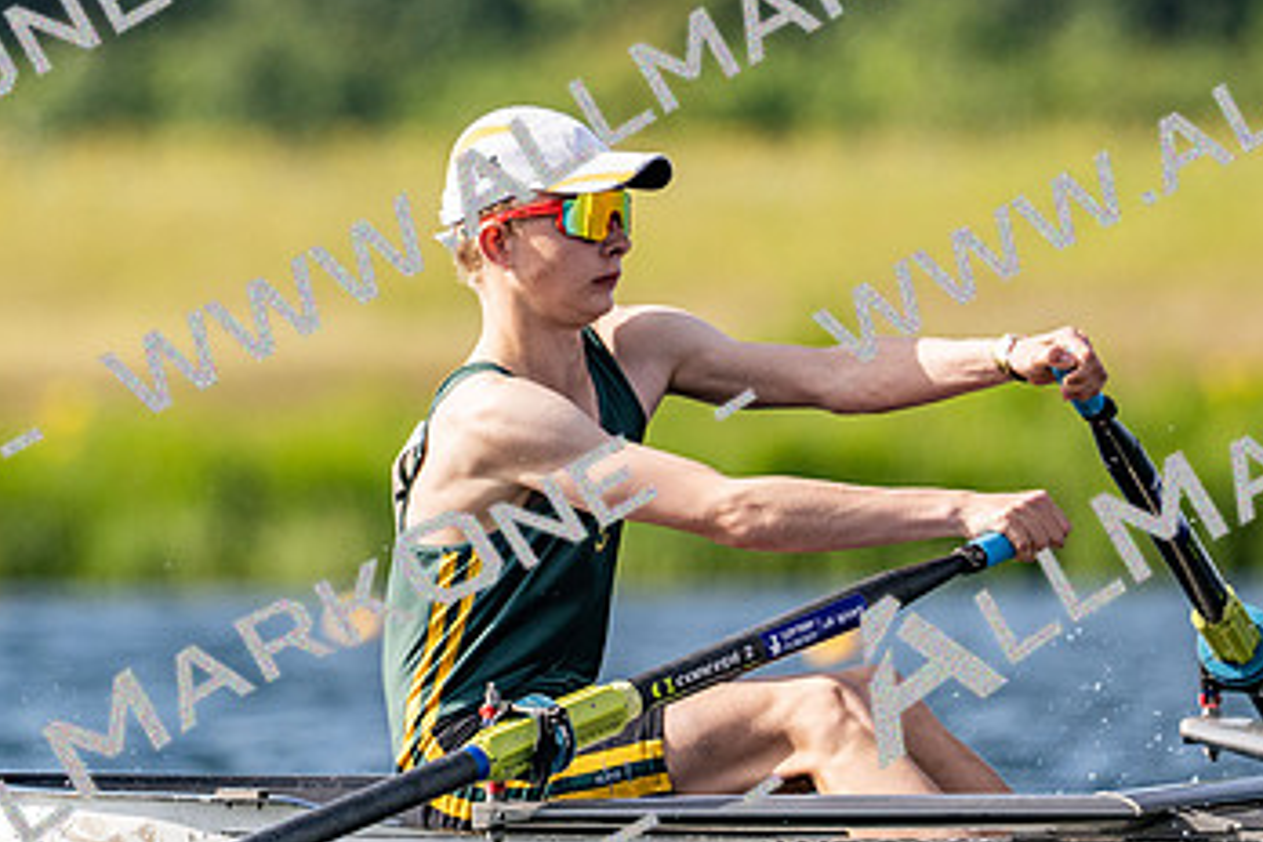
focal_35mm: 999
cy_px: 425
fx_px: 35046
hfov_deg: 2.1
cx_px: 548
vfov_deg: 1.4
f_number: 4.5
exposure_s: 1/2500
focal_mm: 400
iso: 250
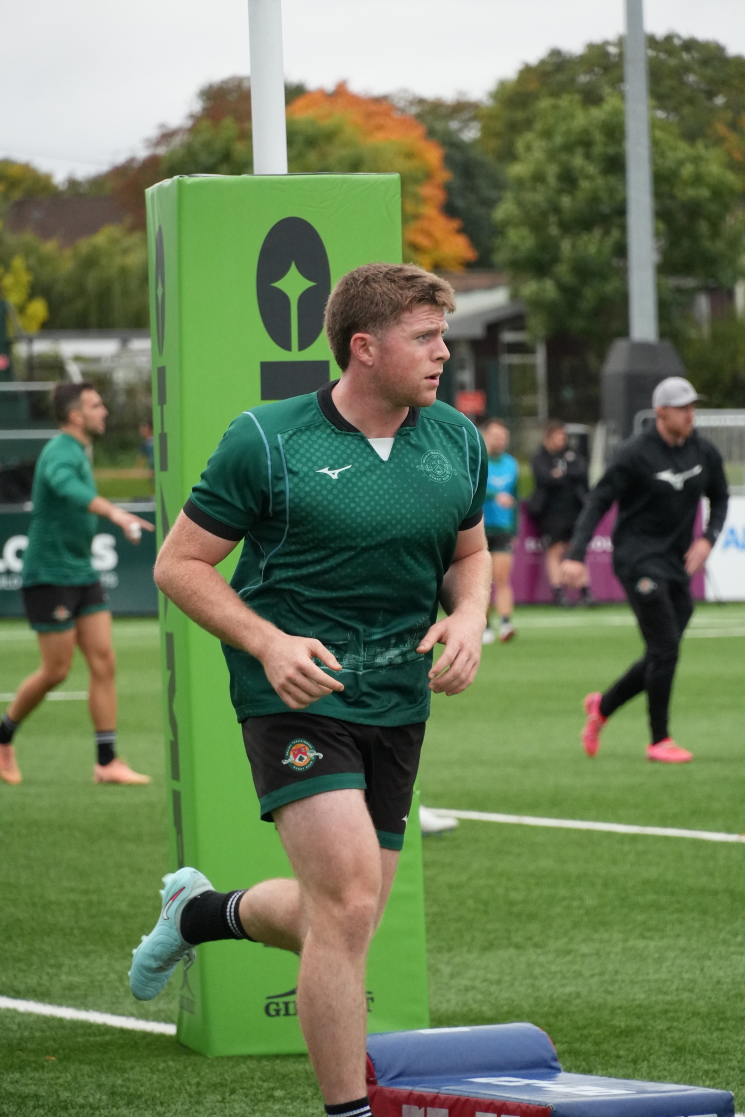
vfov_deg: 10.2
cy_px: 558
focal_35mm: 202
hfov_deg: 6.8
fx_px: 6287
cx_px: 372
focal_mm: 135
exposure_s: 1/2000
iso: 3200
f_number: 5.6
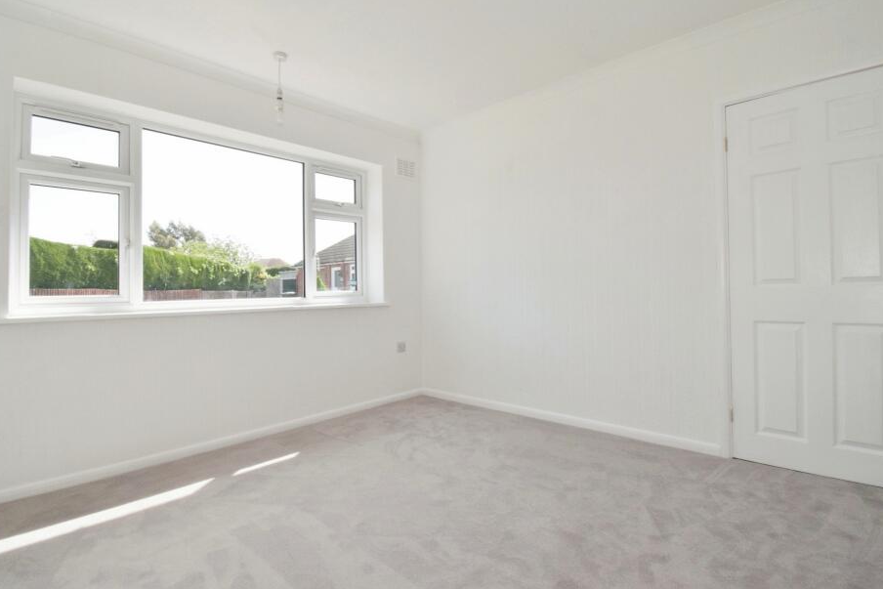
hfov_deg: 93.2
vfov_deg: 70.5
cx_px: 426
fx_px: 417
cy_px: 298
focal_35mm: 17
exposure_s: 1/200
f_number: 14
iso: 1000
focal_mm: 10
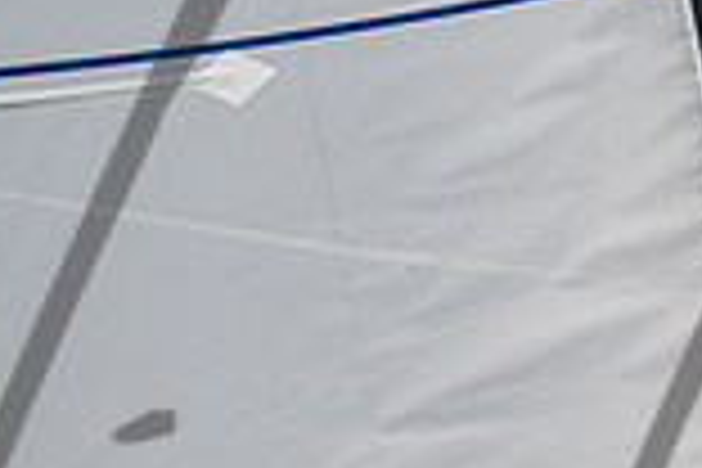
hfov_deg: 2.3
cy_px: 455
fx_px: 17237
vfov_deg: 1.6
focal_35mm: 884
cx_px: 1112
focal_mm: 200
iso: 160
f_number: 6.3
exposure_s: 1/1000
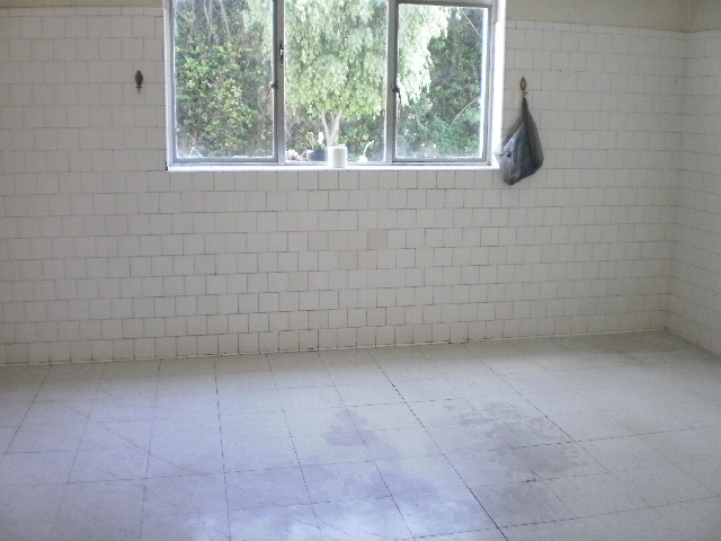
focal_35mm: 38
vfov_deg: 37.7
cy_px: 270
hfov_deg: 49.0
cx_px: 360
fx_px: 791
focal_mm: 6.3
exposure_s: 1/100
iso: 200
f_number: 3.1
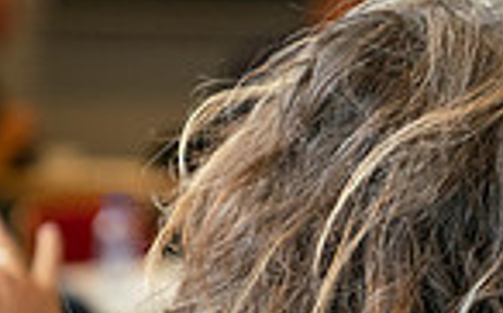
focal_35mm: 283
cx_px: 520
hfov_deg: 7.4
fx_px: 3876
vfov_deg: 4.6
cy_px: 311
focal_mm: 70
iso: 1250
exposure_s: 1/250
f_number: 2.8
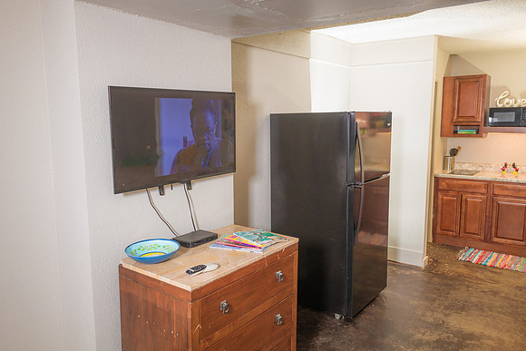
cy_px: 176
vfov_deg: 46.4
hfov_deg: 65.5
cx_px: 263
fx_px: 409
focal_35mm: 28
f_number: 8
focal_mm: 28
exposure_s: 1/160
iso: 1000
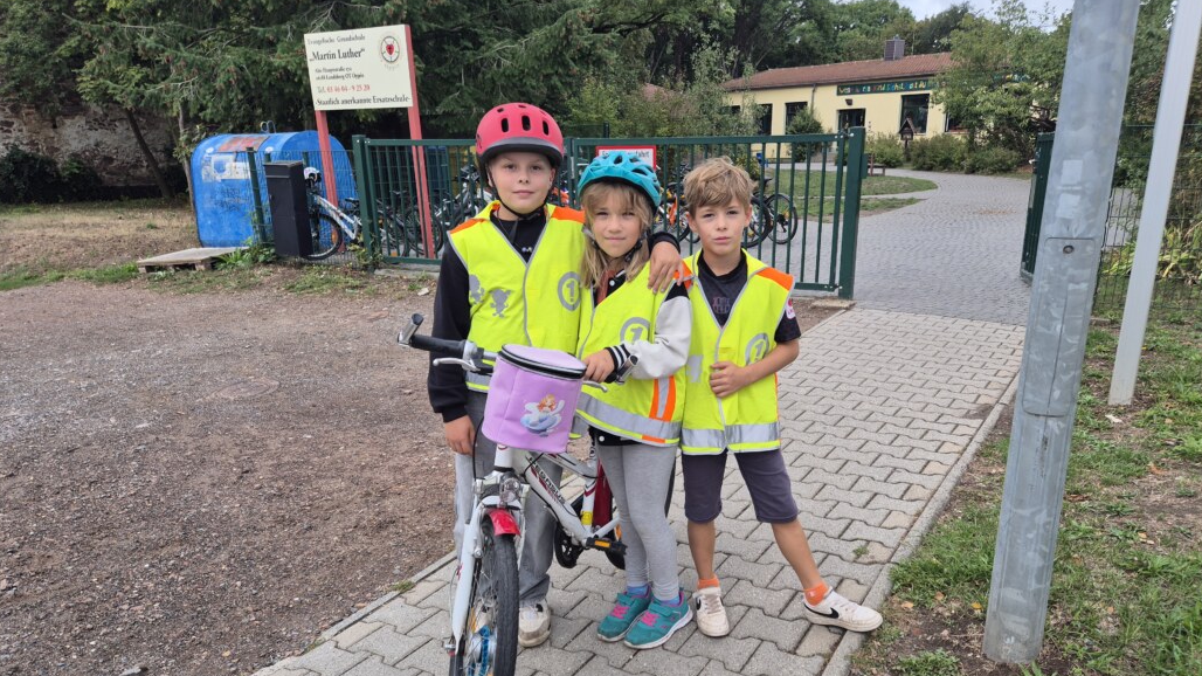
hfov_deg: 71.9
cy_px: 420
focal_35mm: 26
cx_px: 620
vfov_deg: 44.0
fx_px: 829
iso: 25
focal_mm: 5.4
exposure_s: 1/514
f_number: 1.8
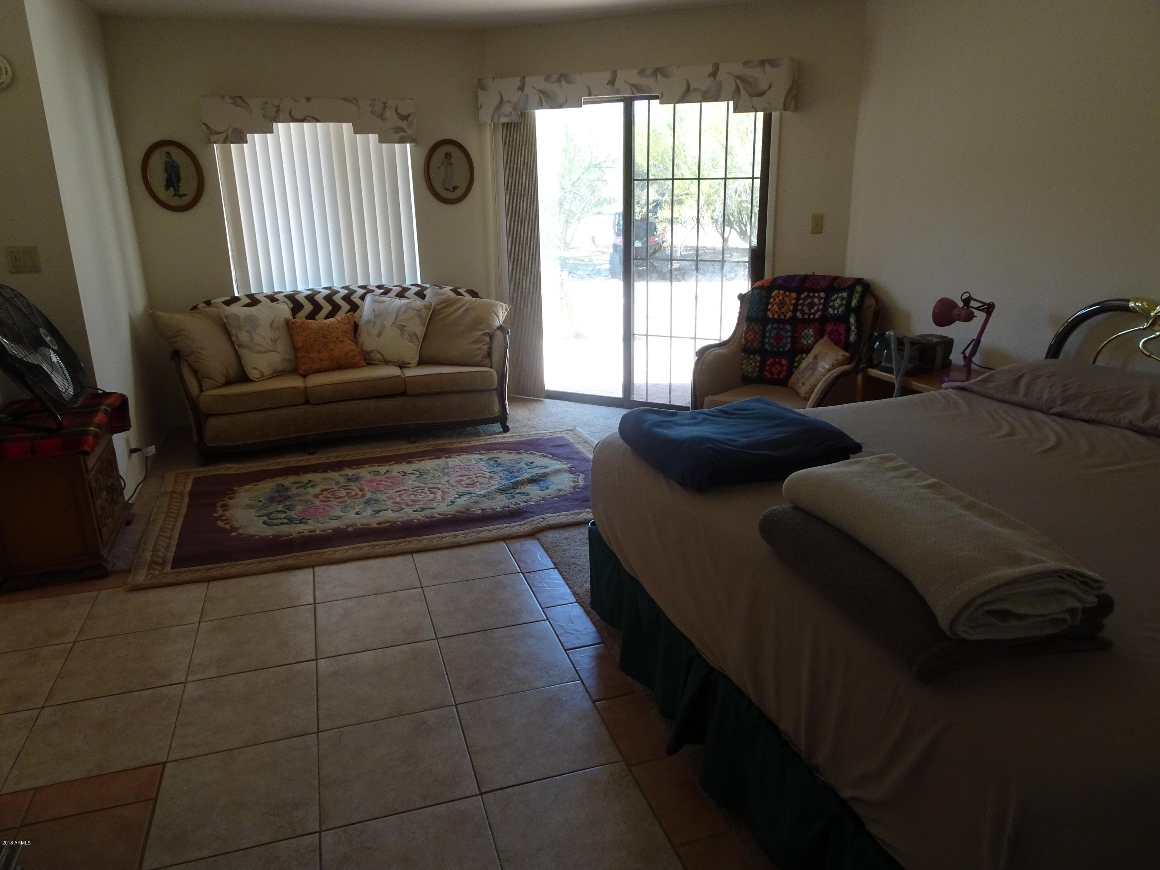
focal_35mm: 24
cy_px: 435
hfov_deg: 71.6
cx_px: 580
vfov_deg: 56.8
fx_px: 804
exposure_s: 1/30
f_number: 3.5
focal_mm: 4.1
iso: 160
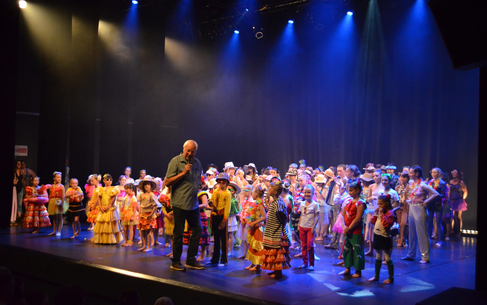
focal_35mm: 43
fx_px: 571
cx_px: 244
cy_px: 155
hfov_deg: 46.2
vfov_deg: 29.9
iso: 3200
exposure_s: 1/125
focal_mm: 28
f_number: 4.5
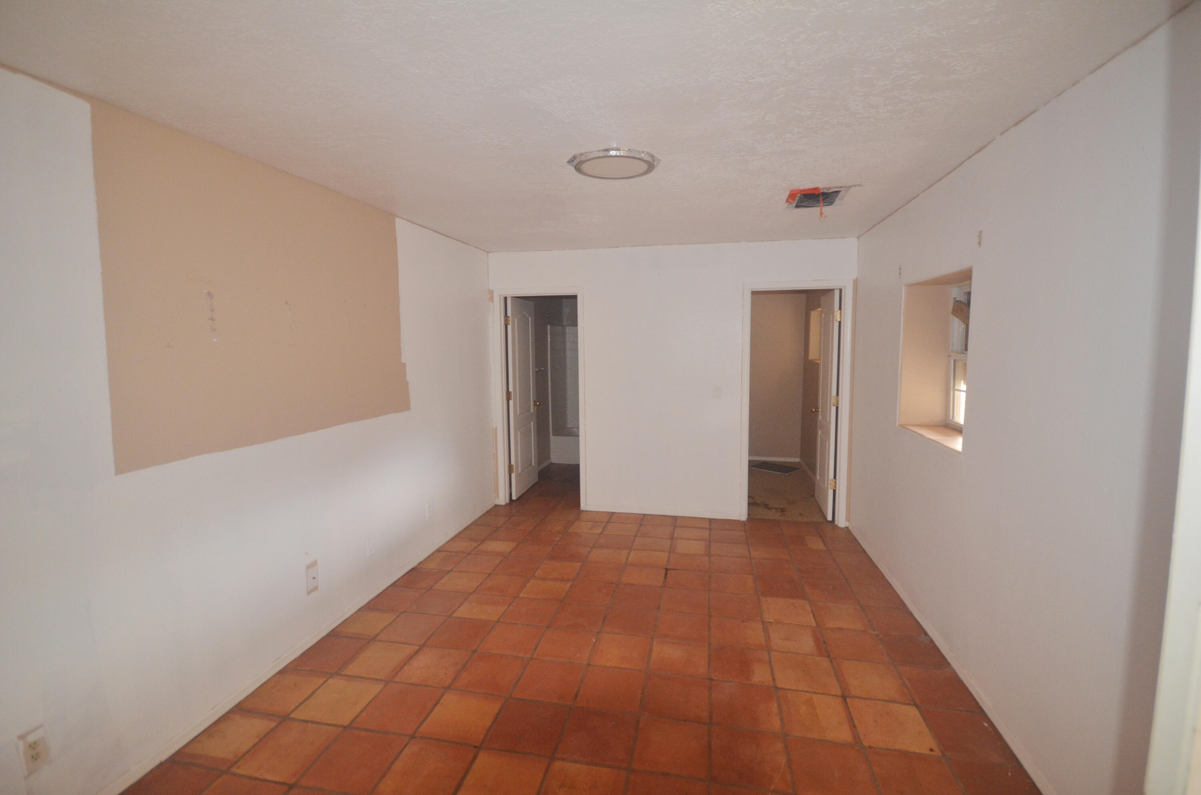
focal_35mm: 15
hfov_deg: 100.5
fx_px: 499
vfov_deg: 77.1
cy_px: 398
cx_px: 600
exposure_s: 1/60
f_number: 4
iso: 800
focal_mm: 10
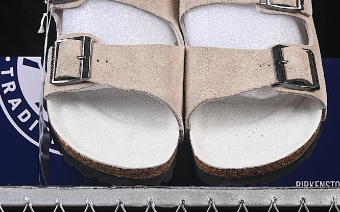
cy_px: 71
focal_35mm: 124
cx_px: 192
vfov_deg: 10.6
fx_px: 1149
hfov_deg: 16.8
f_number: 8
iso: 160
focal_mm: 50
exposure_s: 1/80
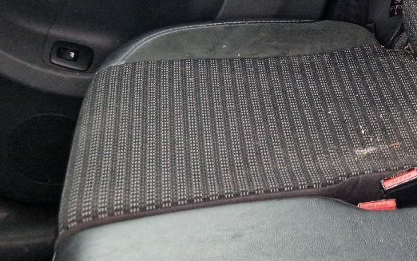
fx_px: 955
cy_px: 22
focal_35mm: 84
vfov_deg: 15.4
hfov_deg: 23.2
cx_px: 457
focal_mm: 5.4
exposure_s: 1/50
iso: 50
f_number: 1.8
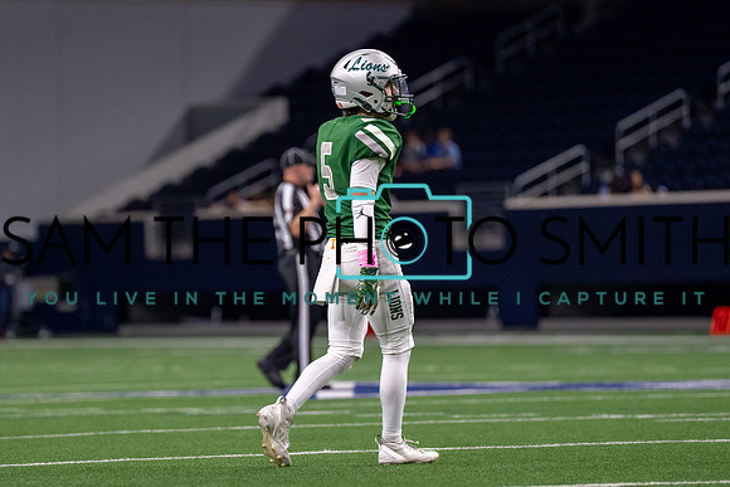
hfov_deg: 6.8
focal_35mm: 303
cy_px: 259
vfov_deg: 4.5
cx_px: 275
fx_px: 6139
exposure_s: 1/1000
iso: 2500
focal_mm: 200
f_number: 2.8
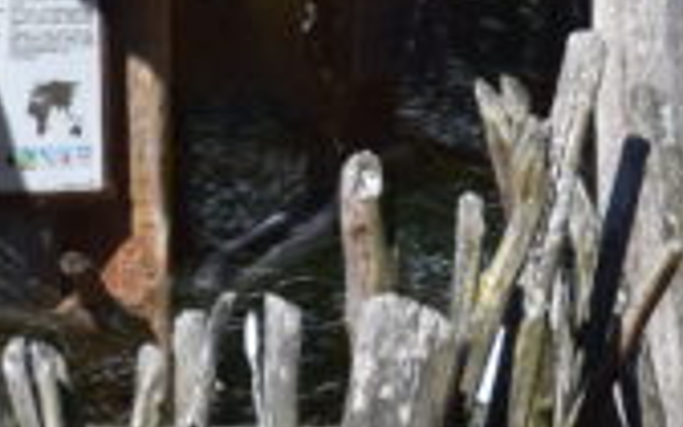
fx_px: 9102
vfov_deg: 2.7
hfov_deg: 4.2
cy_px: 171
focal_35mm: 489
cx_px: 1423
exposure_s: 1/500
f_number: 11
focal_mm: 70
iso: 400
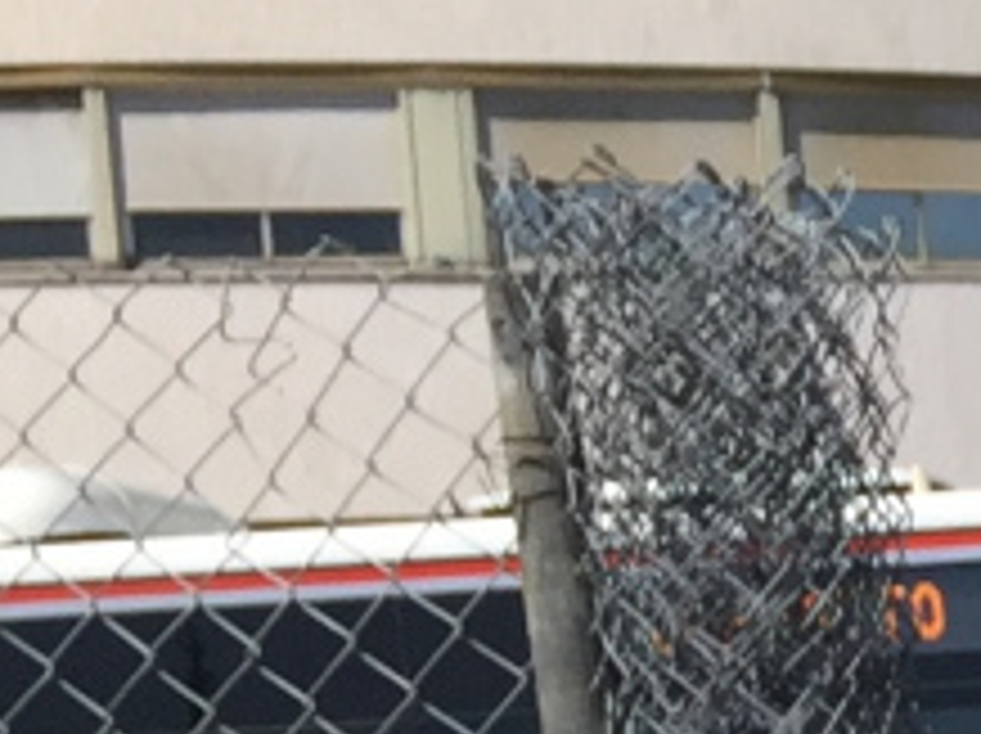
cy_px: 1355
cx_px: 3334
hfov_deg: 7.6
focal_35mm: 213
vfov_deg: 6.8
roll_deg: +3.1
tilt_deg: -3.6
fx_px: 6030
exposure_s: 1/2326
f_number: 2.2
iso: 32
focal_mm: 4.15
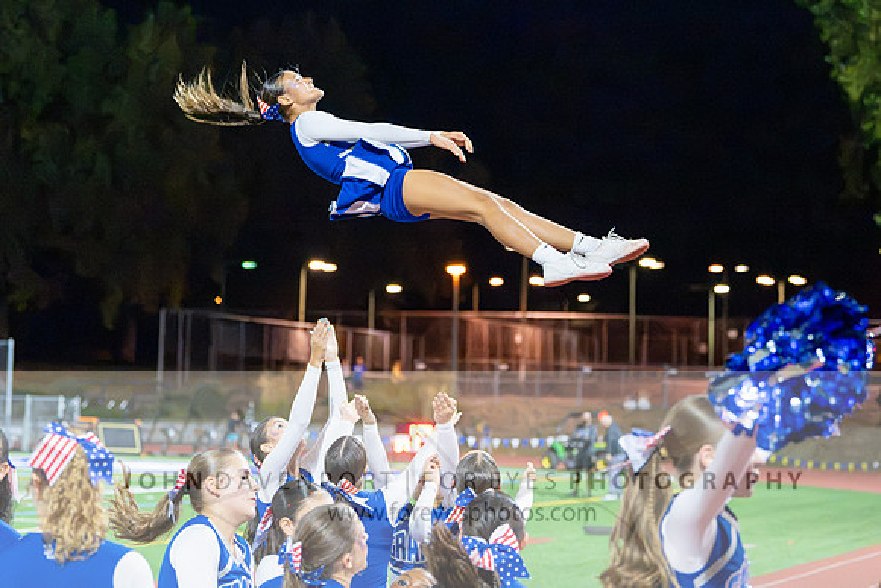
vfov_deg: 13.8
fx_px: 2421
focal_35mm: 99
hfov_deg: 20.6
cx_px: 406
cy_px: 173
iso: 25600
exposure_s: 1/1000
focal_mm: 70
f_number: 2.8
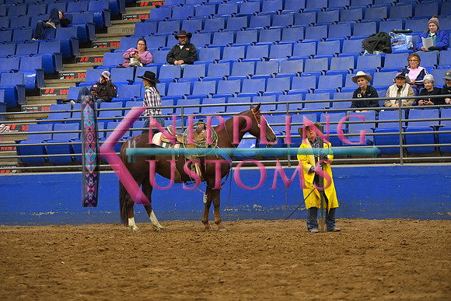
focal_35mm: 112
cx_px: 226
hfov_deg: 18.3
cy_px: 150
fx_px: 1403
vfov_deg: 12.2
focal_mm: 112
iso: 3200
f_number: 2.8
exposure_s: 1/400
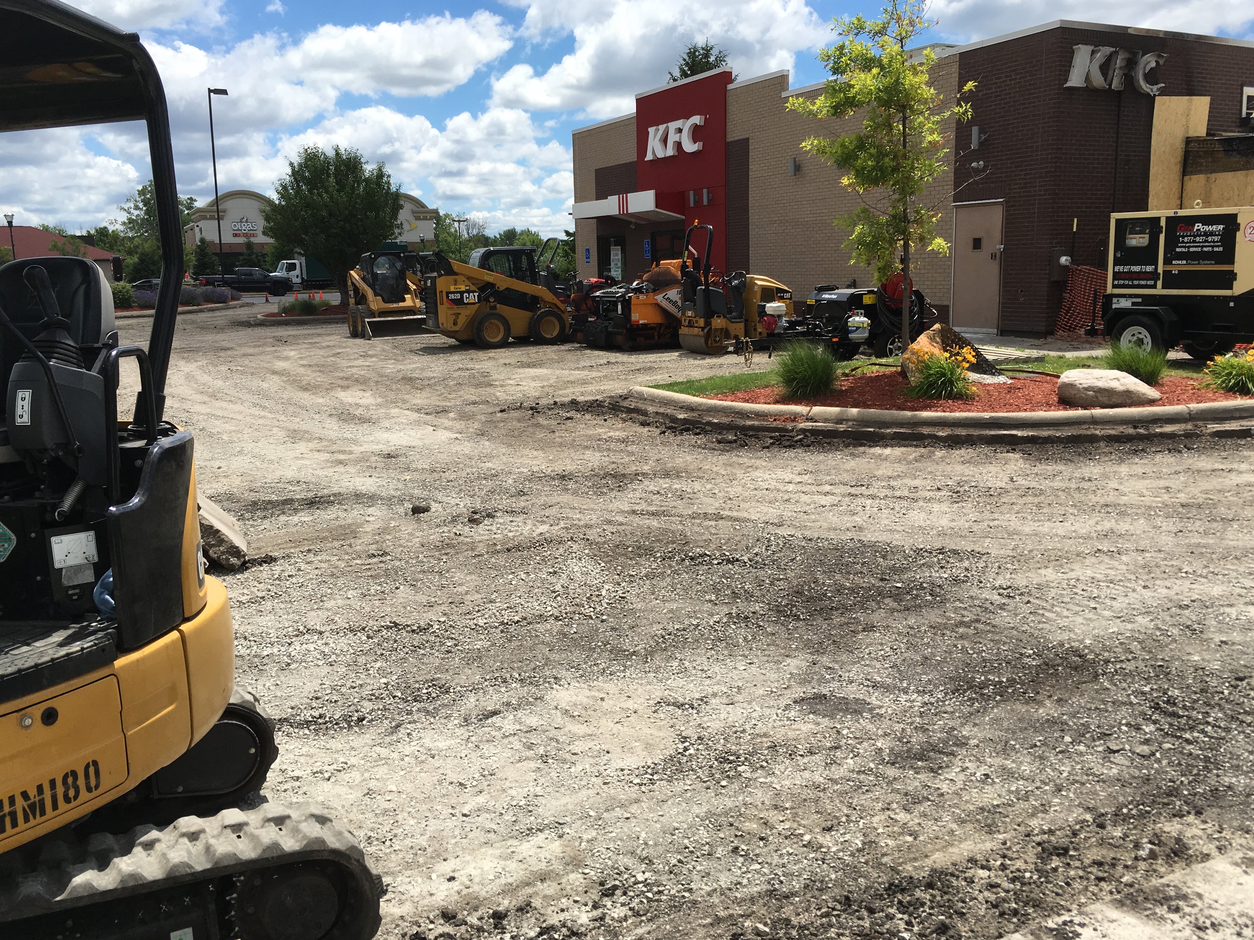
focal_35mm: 30
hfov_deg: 60.0
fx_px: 1087
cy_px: 461
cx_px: 618
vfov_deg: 46.8
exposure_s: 1/2262
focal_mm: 4.15
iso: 25
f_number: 2.2
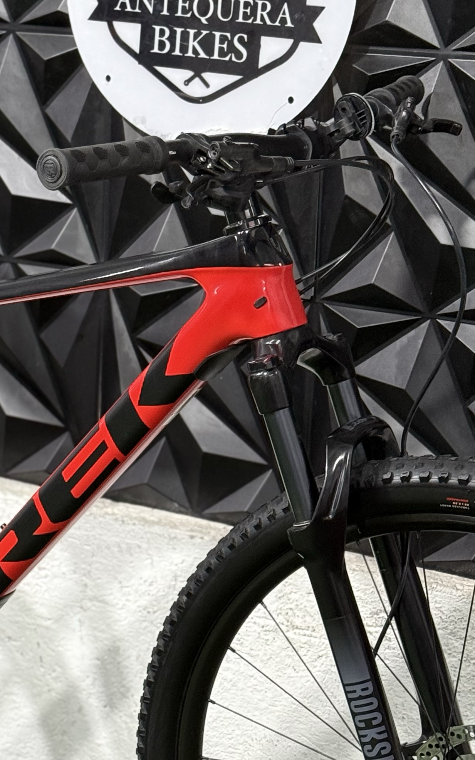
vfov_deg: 20.0
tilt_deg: -11.3
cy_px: 371
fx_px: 2154
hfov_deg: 12.5
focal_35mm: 104
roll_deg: -1.9
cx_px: 54
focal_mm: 6.76
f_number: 1.78
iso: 200
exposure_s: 1/60
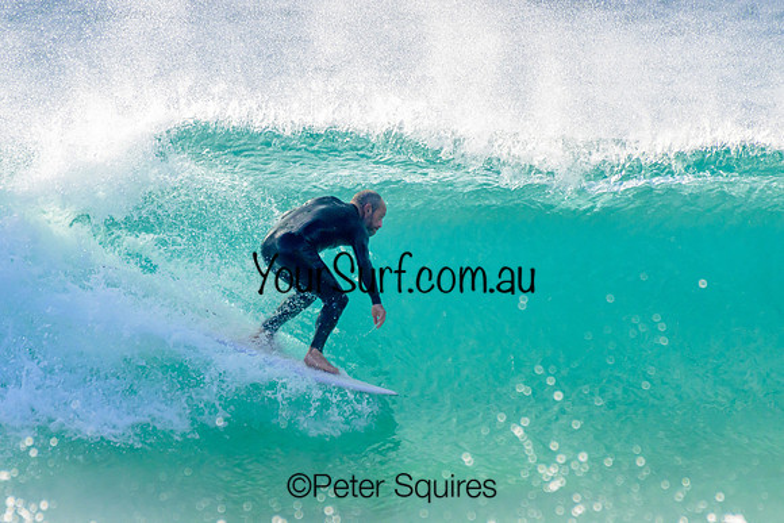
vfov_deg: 1.4
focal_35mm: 1000
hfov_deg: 2.1
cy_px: 262
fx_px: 21782
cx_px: 392
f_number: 11
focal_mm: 1000
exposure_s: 1/2000
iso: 1250
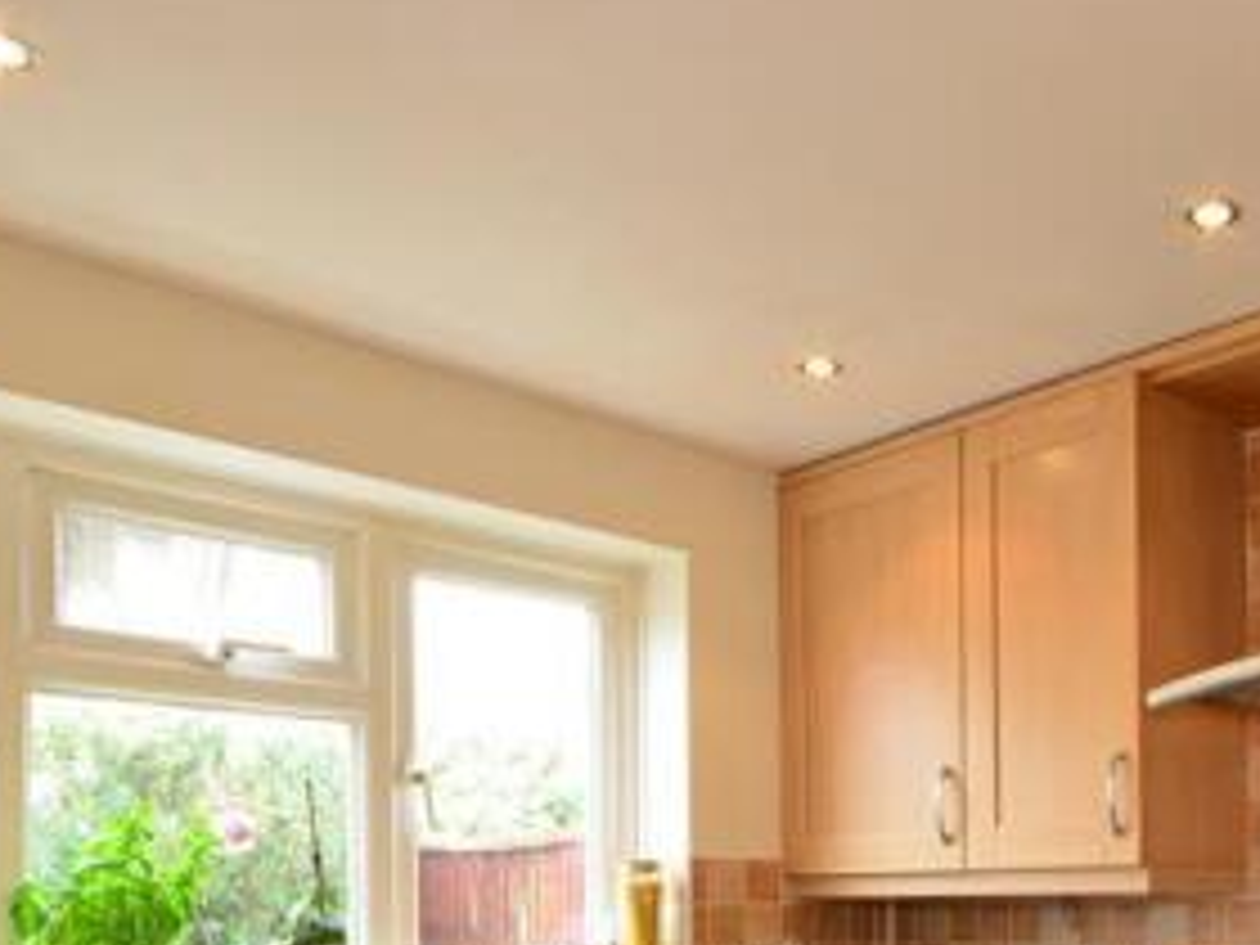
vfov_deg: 35.8
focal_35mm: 37
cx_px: 1053
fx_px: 1351
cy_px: 880
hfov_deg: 46.6
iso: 250
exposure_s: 1/6
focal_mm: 11
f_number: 10
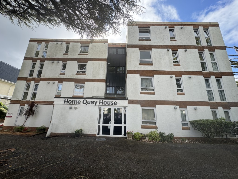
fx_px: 96
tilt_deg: +15.4
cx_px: 119
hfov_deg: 102.1
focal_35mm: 14
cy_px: 90
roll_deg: -0.9
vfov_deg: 85.7
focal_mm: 2.22
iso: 40
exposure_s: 1/433
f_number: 2.2
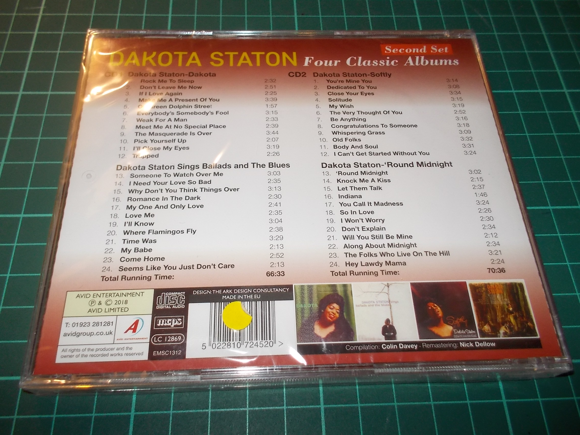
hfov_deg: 61.7
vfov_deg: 48.2
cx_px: 290
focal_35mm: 29
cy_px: 218
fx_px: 486
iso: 200
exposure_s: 1/30
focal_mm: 4.1
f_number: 3.3
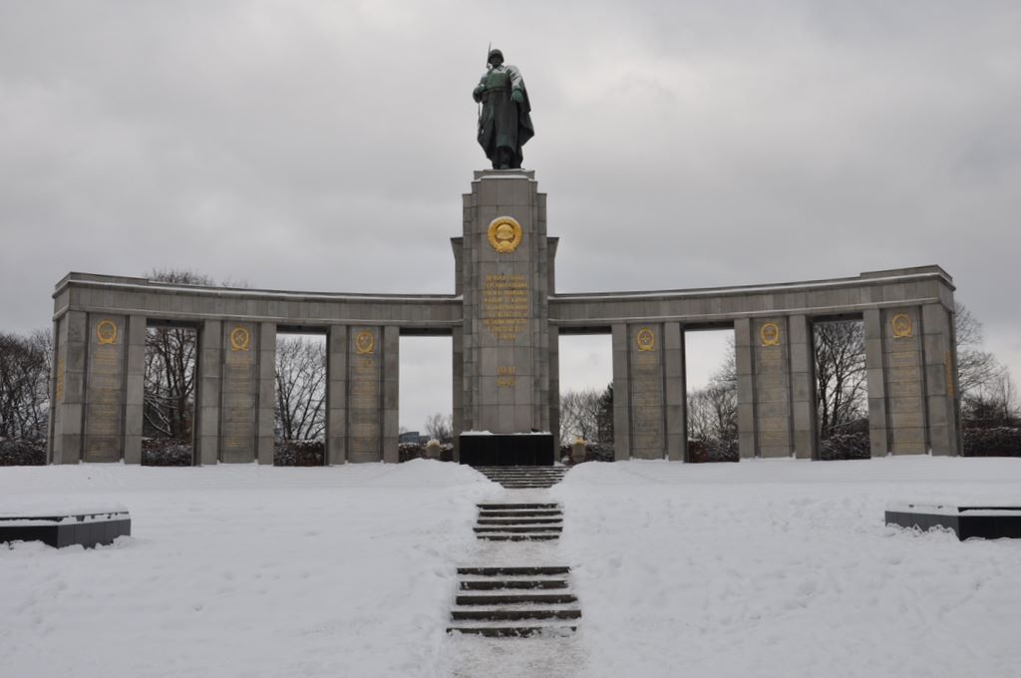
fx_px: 1020
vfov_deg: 36.8
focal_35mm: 36
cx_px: 510
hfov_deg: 53.2
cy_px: 339
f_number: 11
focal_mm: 24
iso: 200
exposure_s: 1/125
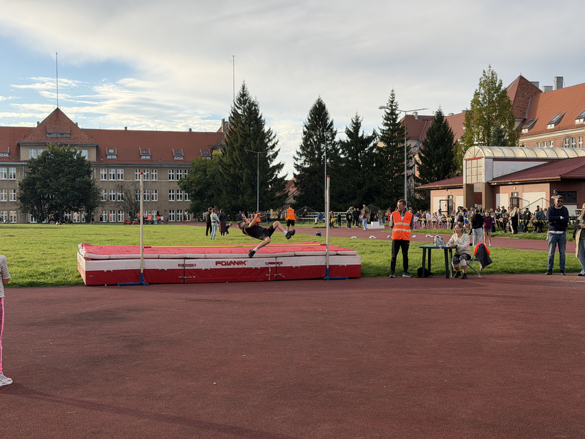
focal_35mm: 48
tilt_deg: +1.3
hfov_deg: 39.7
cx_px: 292
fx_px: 811
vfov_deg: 30.3
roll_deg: -0.2
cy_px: 220
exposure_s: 1/2494
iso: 80
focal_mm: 6.76
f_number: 1.78
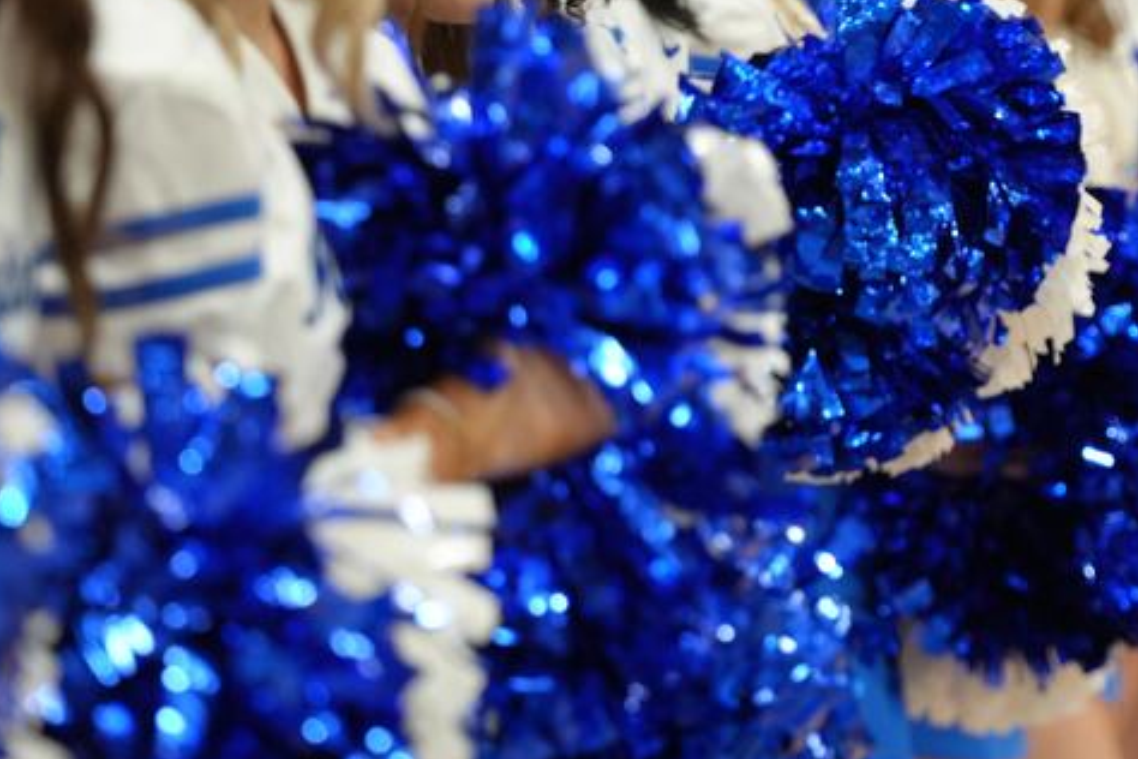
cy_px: 138
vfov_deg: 3.2
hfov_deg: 4.8
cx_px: 951
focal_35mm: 432
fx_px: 13655
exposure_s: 1/200
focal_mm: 200
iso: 2500
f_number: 4
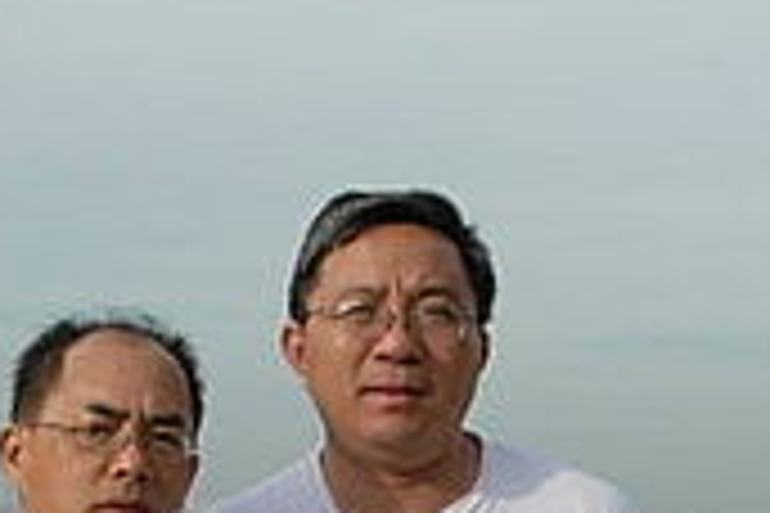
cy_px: 526
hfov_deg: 18.4
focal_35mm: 111
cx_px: 293
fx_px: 2374
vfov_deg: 12.2
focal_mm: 7.8
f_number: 4.8
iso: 79
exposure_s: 1/575
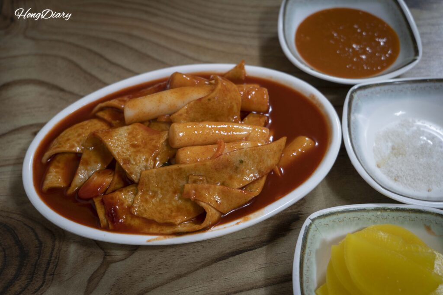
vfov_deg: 29.3
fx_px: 566
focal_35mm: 46
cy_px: 148
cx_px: 222
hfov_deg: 42.7
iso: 800
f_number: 5.6
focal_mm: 46
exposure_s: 1/60
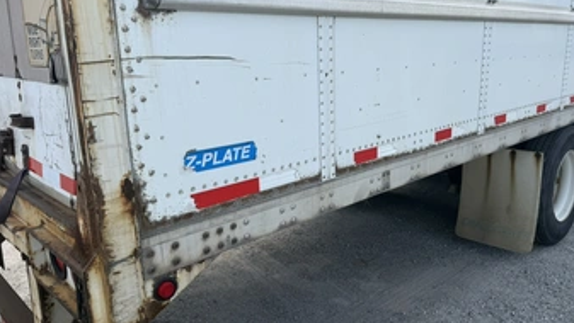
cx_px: 325
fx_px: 472
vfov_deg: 37.8
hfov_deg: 62.3
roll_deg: -0.1
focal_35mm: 31
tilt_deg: -10.4
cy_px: 160
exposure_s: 1/2000
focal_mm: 6.76
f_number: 1.78
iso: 80
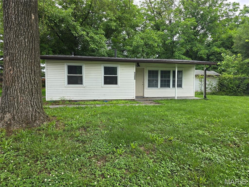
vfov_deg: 58.9
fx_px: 165
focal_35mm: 23
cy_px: 94
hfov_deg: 73.9
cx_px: 124
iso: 12
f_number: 1.7
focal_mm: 6.3
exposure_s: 1/180
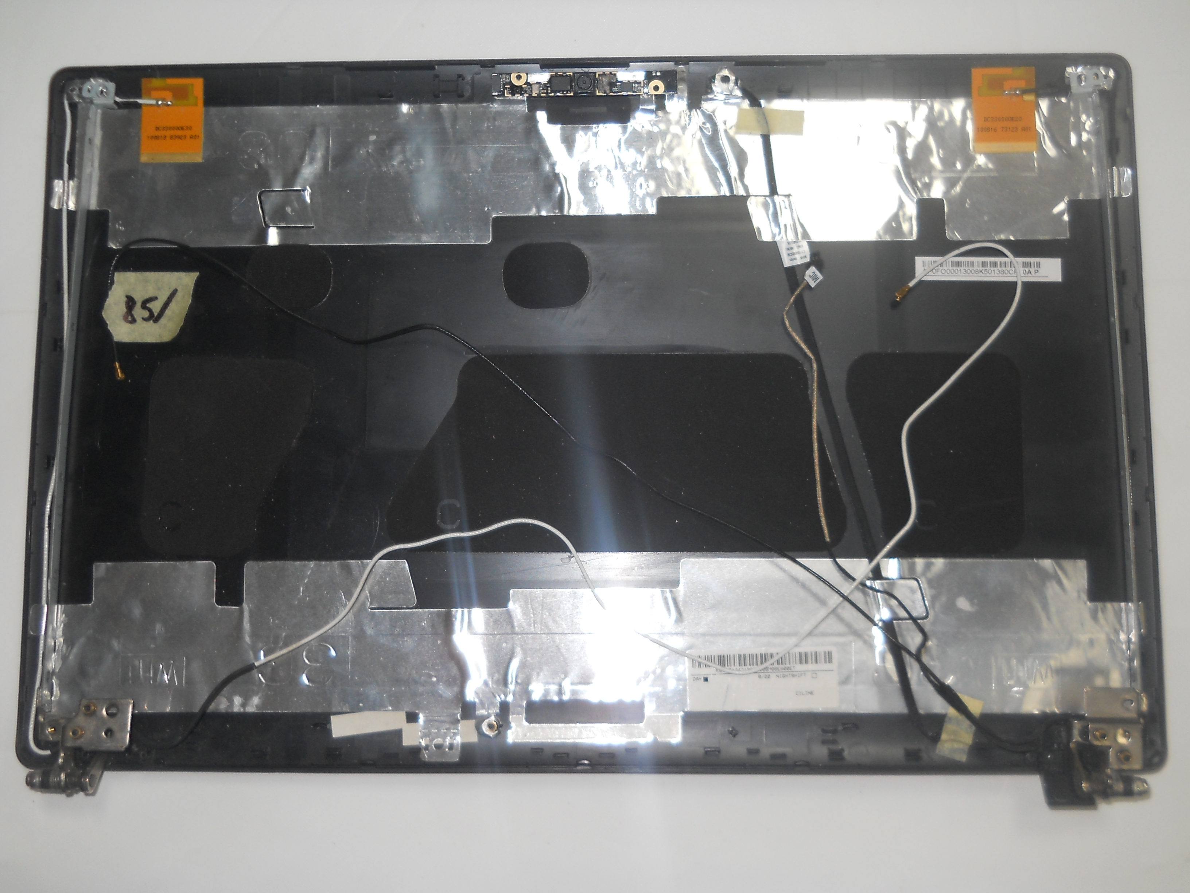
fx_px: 1409
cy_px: 446
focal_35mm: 41
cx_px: 595
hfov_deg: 45.8
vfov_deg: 35.1
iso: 80
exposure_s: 1/30
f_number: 3.1
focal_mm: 6.72
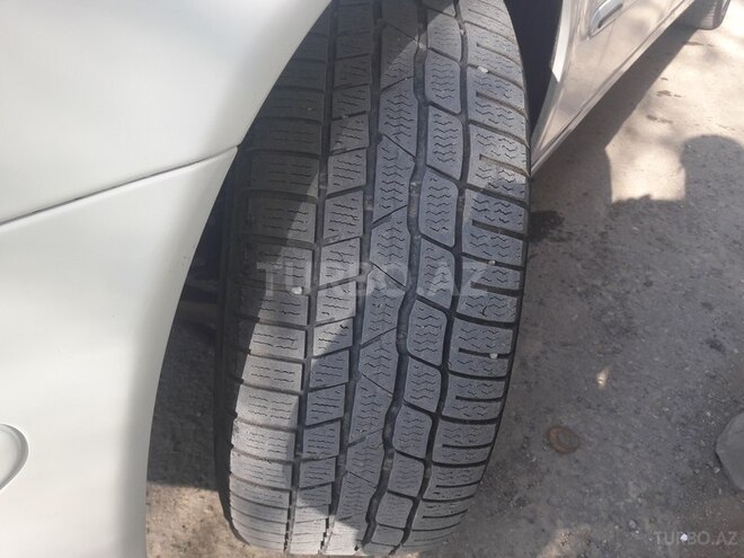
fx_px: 602
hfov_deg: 63.4
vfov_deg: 49.7
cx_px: 372
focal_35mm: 28
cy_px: 279
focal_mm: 3.7
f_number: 1.9
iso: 40
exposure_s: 1/248
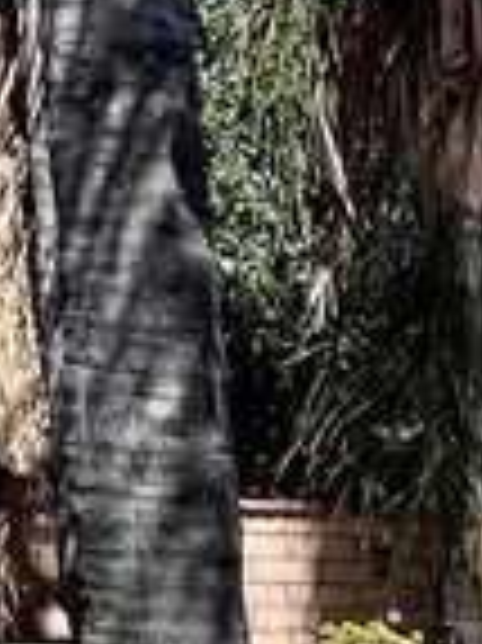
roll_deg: -2.0
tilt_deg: -13.3
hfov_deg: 12.6
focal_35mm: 93
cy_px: 946
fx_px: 1729
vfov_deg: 18.8
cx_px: 1140
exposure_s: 1/1647
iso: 32
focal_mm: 1.57
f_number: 1.8
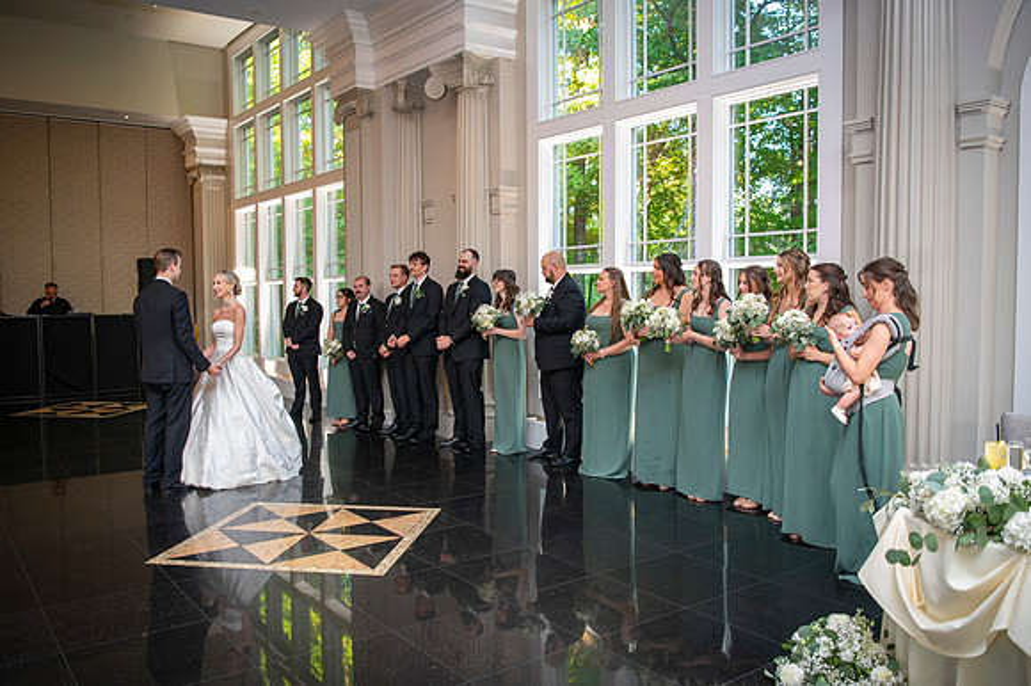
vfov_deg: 43.5
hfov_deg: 61.9
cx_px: 516
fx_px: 860
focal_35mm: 30
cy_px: 343
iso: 800
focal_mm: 29
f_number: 2.8
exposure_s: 1/100
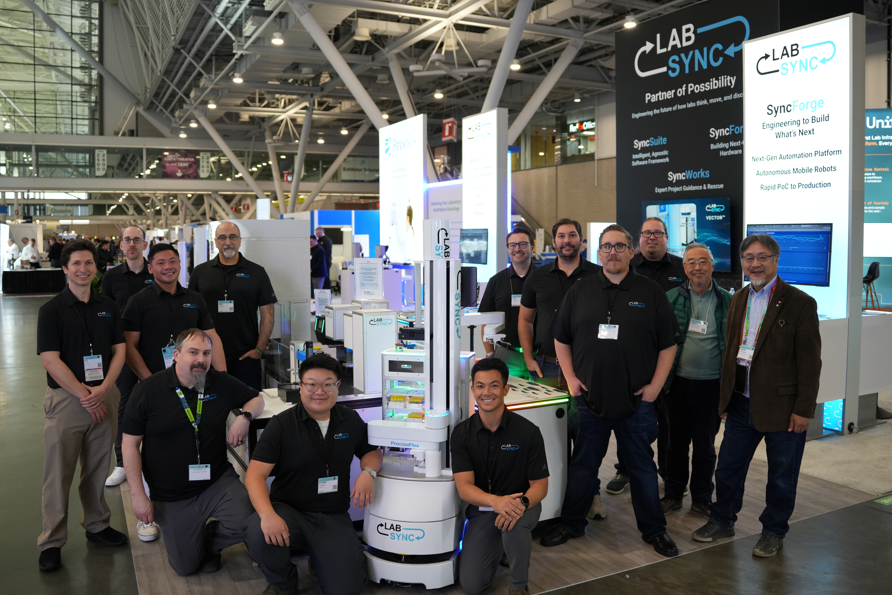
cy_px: 280
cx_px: 457
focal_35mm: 30
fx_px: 751
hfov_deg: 61.4
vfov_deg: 43.2
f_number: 2.8
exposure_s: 1/60
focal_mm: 28.3
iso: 500
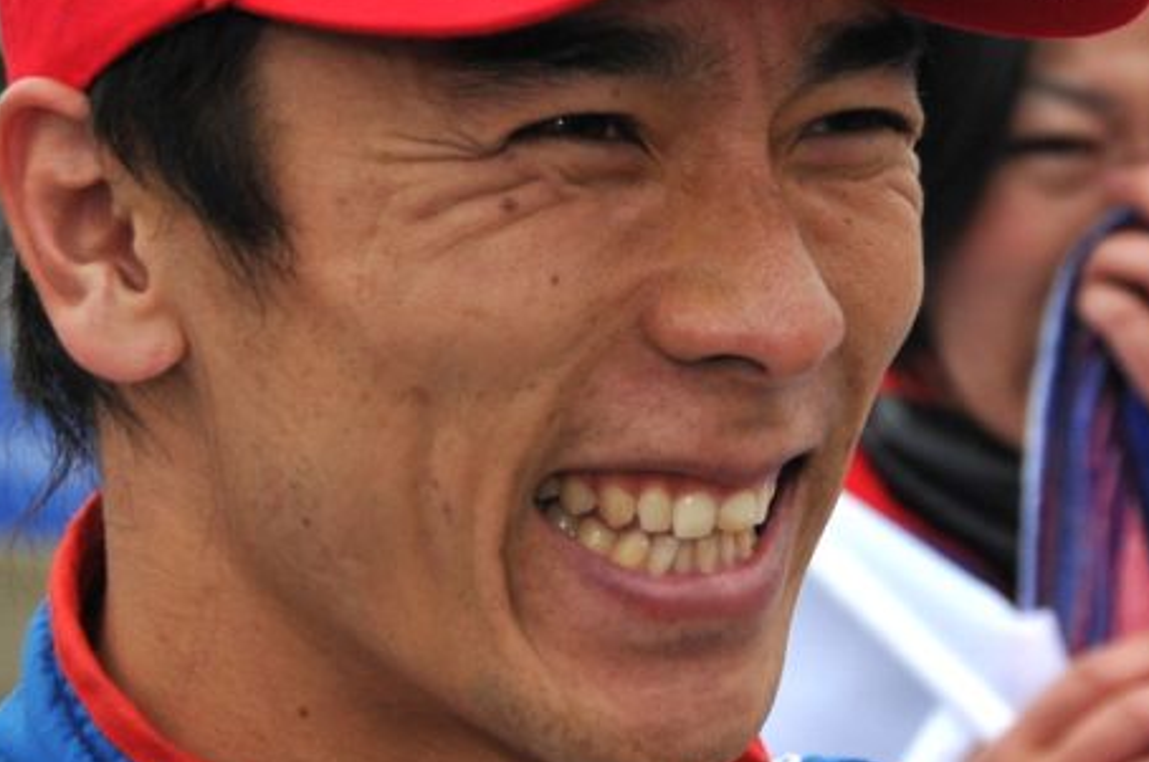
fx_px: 6531
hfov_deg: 10.0
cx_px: 711
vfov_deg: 6.7
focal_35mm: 205
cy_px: 215
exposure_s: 1/250
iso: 320
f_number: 6.3
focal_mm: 62
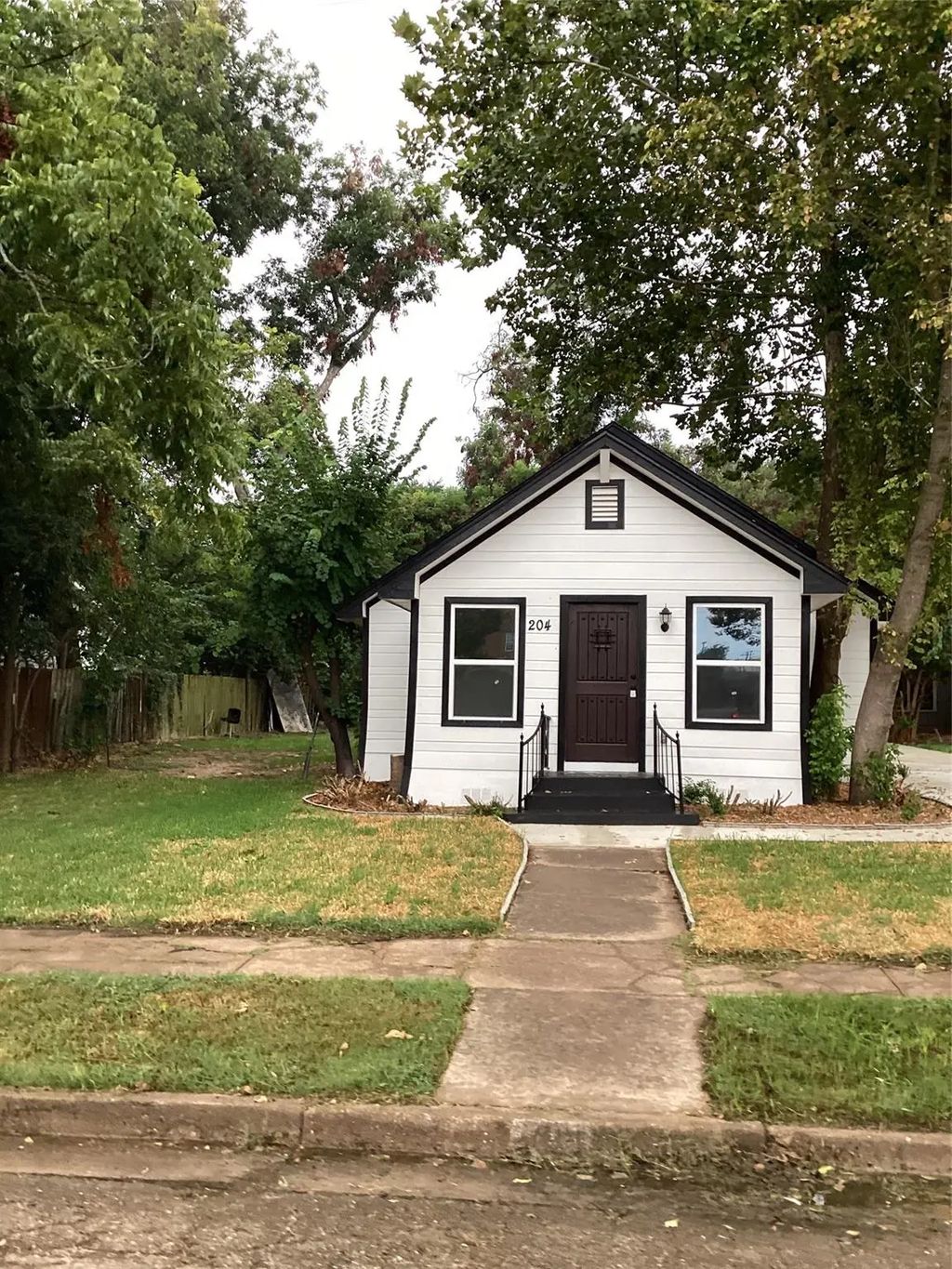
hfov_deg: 45.4
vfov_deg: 58.3
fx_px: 1137
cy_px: 634
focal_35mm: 31
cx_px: 476
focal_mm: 3.3
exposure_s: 1/60
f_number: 2.4
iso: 125
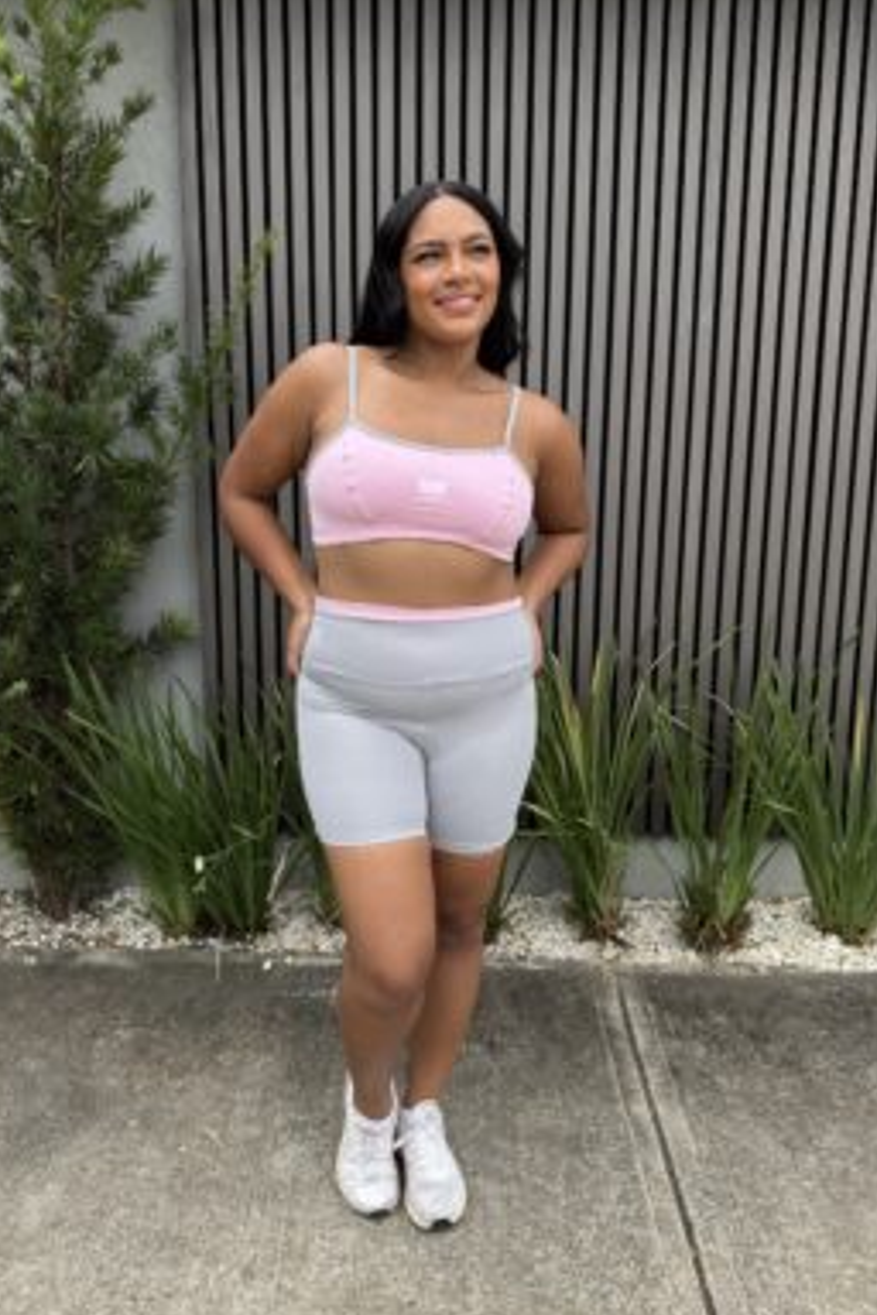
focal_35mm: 26
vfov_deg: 69.4
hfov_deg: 49.5
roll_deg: -0.2
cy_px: 651
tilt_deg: -11.8
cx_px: 418
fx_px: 950
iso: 80
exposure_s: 1/1271
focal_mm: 6.76
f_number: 1.78
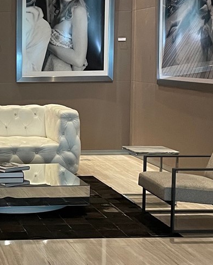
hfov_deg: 17.3
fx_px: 661
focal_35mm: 84
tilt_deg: -4.4
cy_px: 117
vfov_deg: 22.7
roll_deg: +1.0
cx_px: -53
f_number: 1.6
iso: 400
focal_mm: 4.2
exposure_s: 1/60
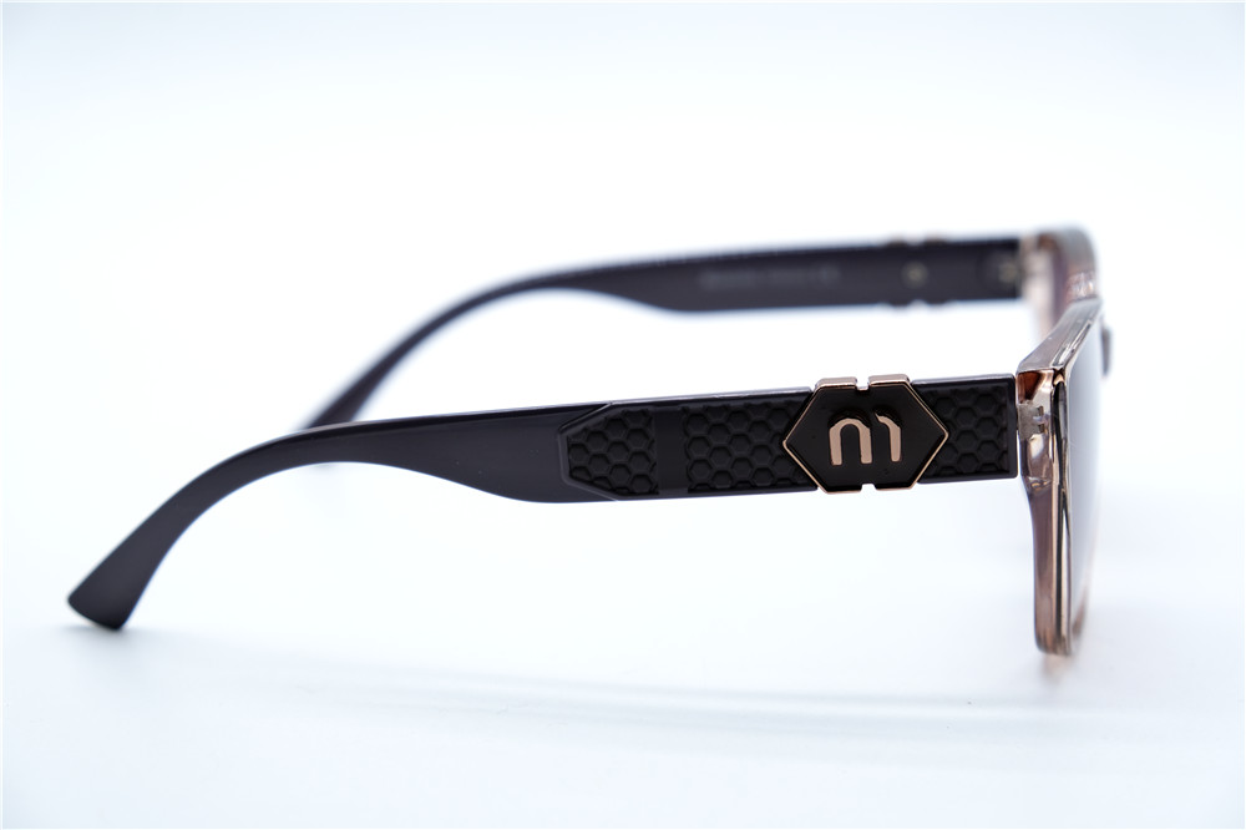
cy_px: 415
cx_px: 623
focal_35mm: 69
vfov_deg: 19.7
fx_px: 2387
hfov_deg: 29.3
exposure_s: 1/160
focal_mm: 46.3
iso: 160
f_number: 5.6
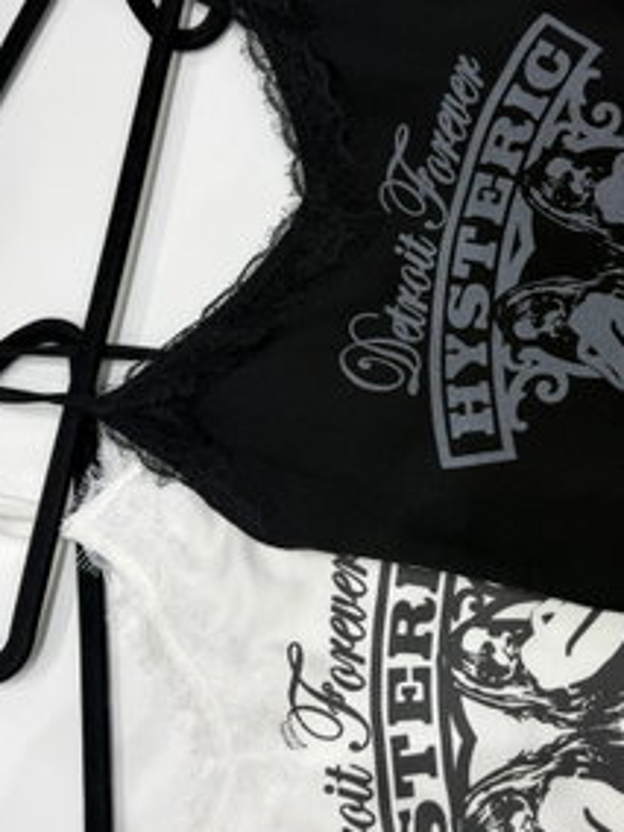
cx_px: 472
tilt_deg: -75.0
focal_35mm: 45
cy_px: 382
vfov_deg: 42.0
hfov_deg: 31.6
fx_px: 1082
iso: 100
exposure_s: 1/100
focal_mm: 6.76
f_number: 1.78
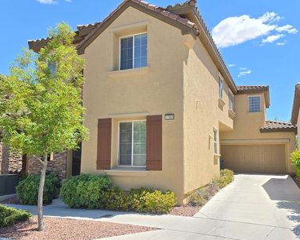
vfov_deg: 49.9
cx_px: 158
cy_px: 133
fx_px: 258
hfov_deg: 60.4
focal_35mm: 29
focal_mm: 6.3
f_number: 1.7
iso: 12
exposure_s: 1/539
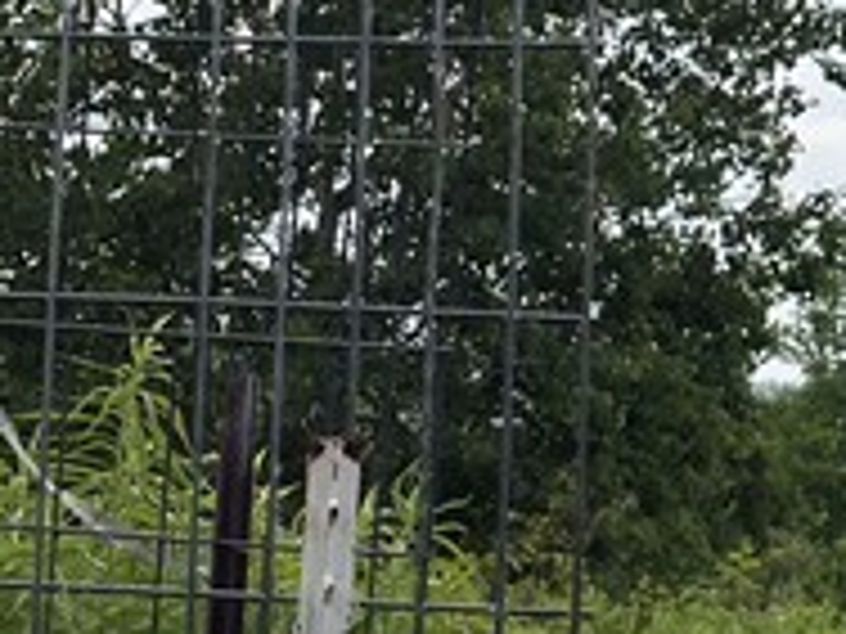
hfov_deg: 9.7
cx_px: -832
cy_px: 486
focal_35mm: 191
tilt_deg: -3.5
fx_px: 4668
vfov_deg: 7.8
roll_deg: -8.9
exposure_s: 1/7042
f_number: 1.78
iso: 80
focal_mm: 6.76
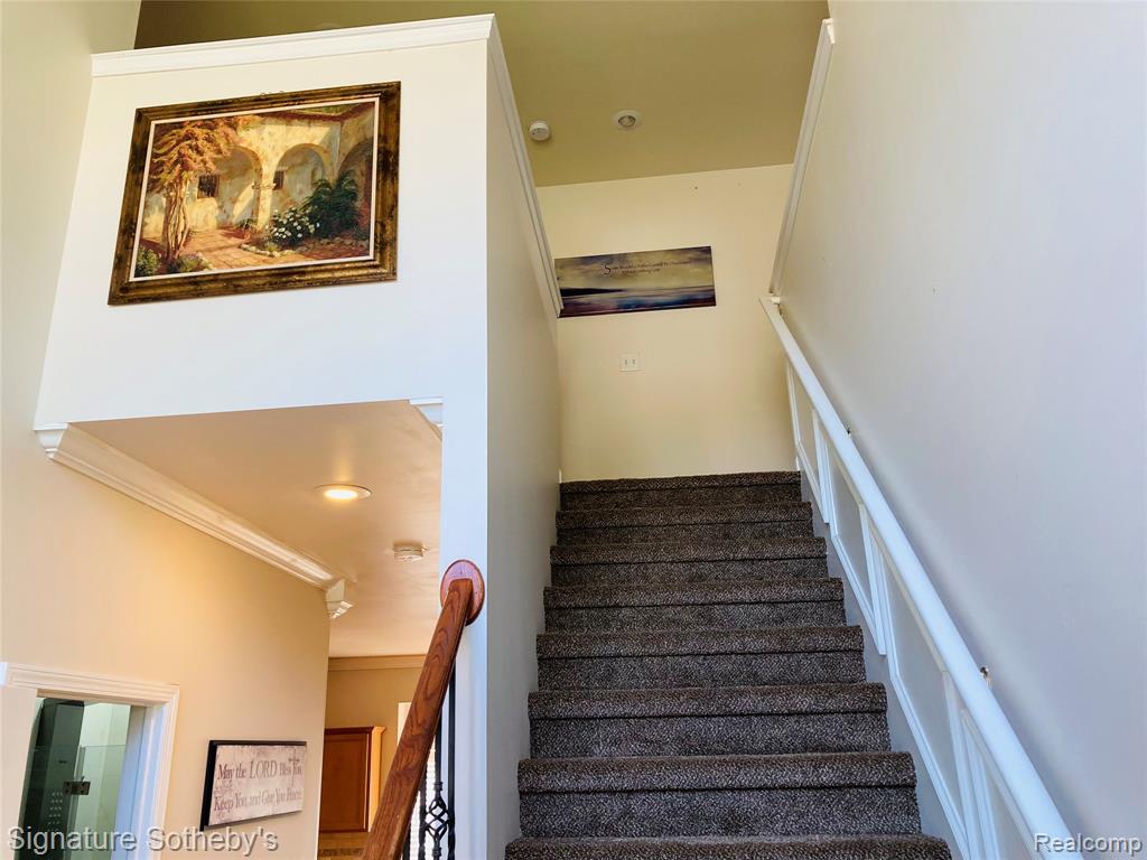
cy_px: 430
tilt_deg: +20.6
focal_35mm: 28
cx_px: 574
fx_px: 928
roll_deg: +0.6
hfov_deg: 63.4
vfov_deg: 49.7
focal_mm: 3.99
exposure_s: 1/60
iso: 50
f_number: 1.8
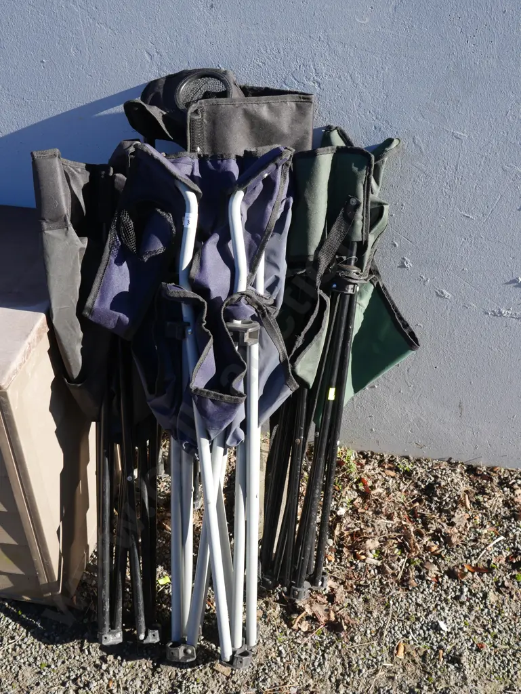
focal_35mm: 40
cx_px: 260
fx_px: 802
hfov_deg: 36.0
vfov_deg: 46.8
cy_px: 347
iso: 200
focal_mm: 20
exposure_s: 1/200
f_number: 6.3
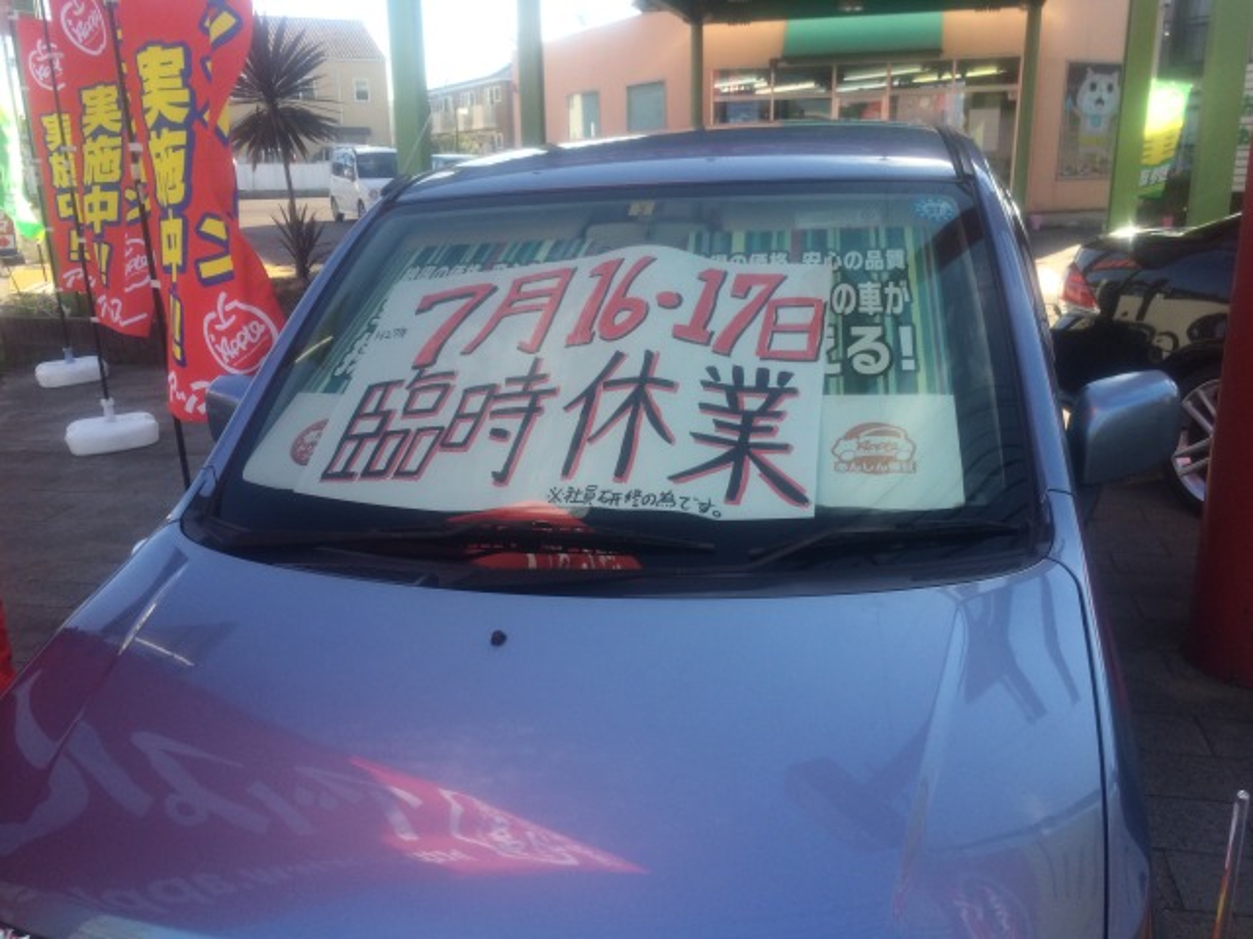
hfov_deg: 60.0
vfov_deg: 46.8
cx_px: 626
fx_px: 1086
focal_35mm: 30
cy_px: 470
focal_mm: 4.12
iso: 32
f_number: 2.2
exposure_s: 1/446
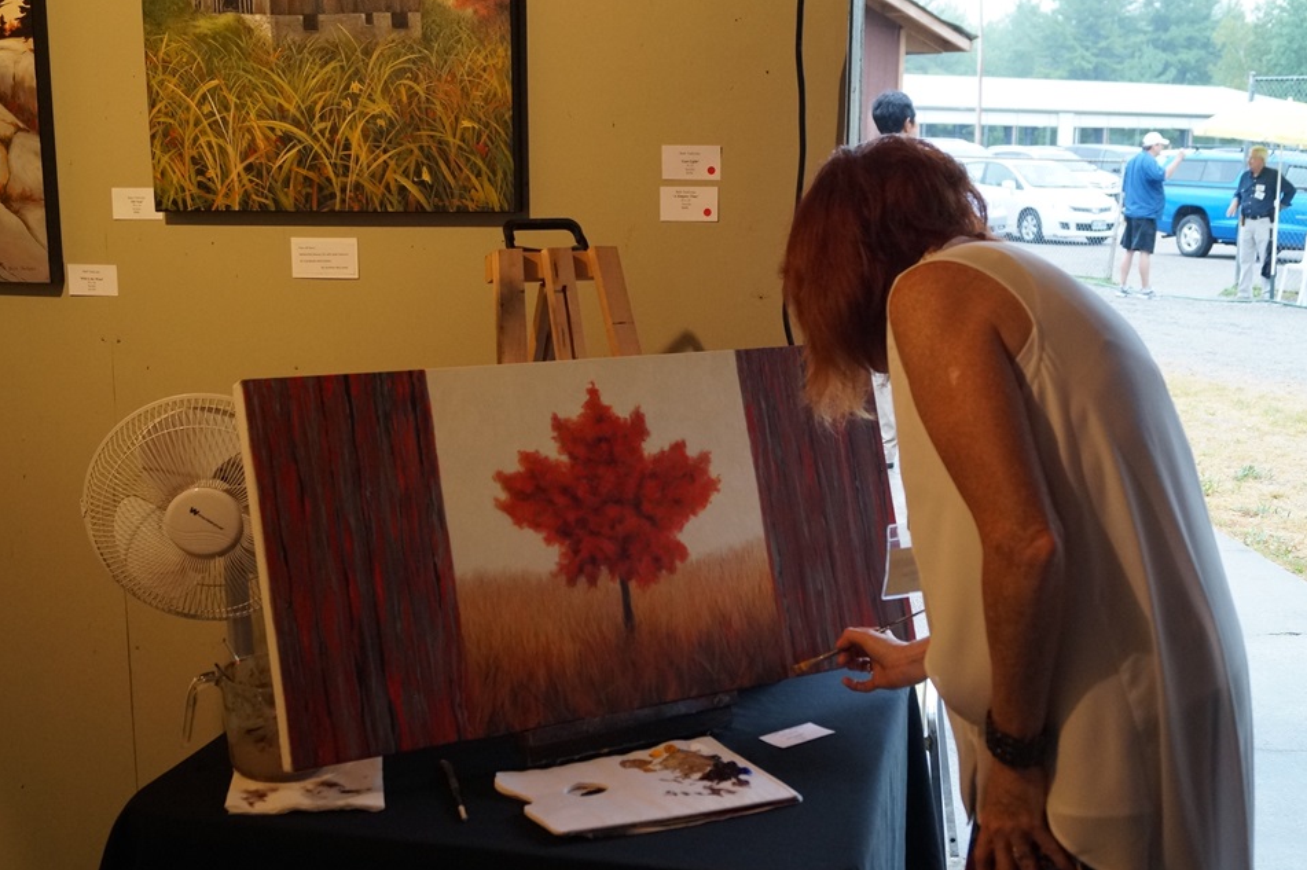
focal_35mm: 42
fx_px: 1524
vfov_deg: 31.9
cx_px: 658
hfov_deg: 46.4
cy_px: 460
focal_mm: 26
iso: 1250
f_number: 4.5
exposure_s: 1/160
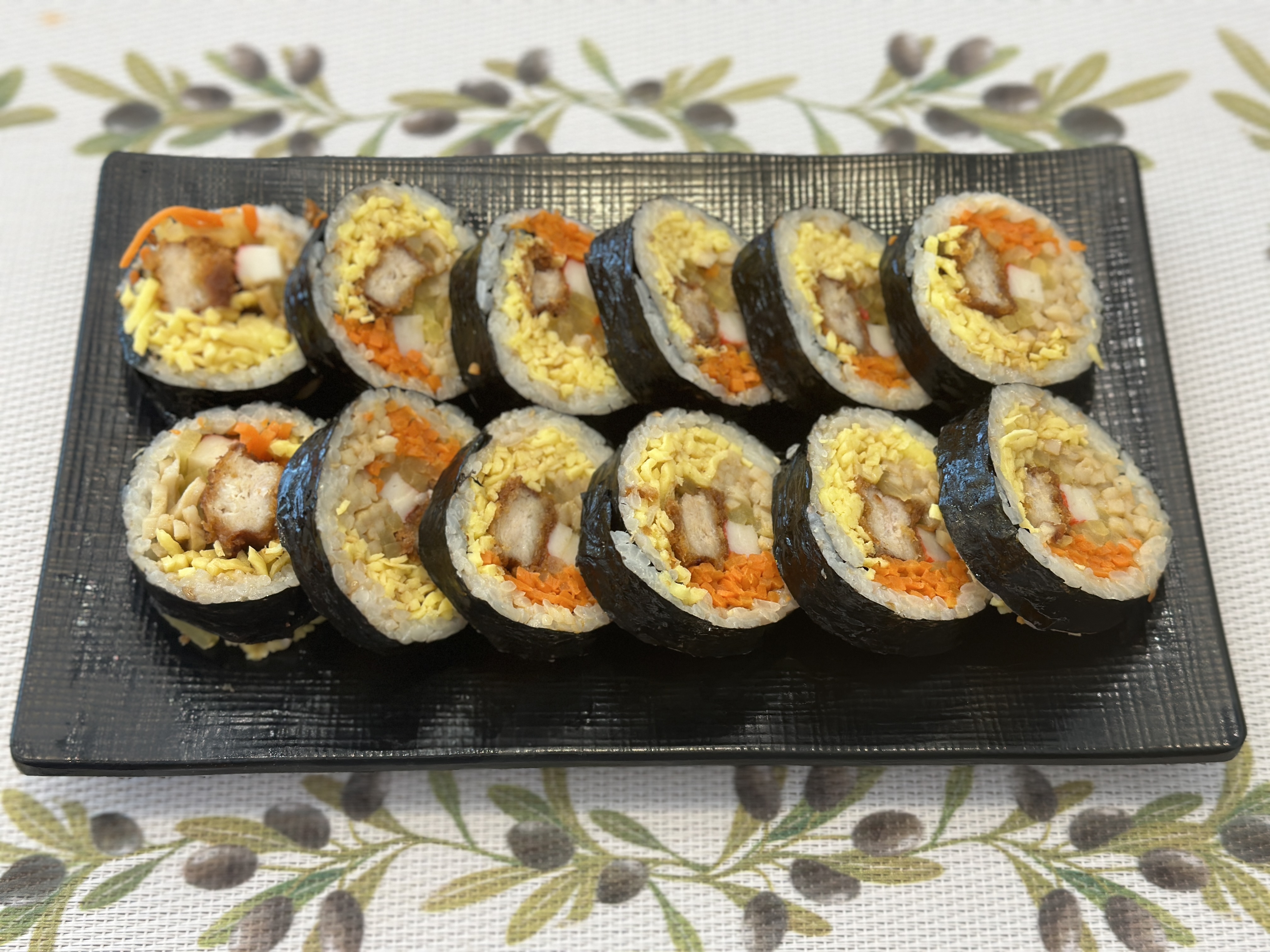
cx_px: 635
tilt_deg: -61.3
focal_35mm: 48
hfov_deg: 39.7
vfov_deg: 30.3
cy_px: 476
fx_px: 1761
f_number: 1.78
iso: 80
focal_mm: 6.86
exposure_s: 1/60
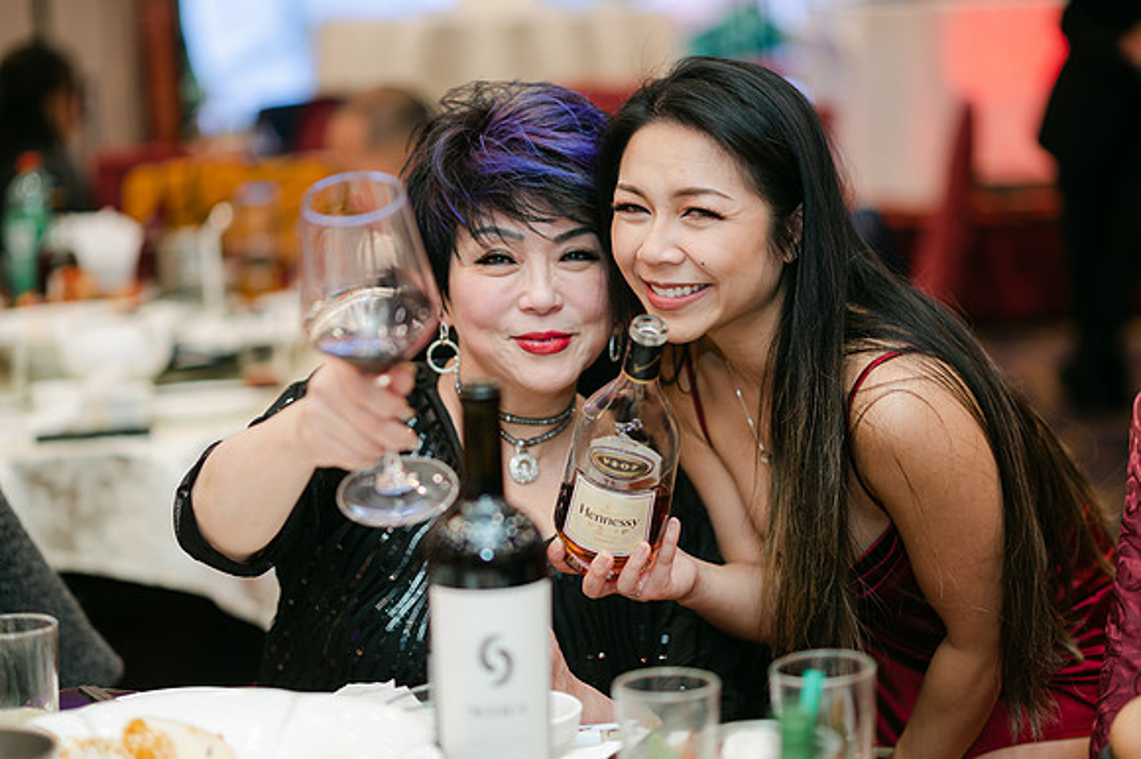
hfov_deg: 23.9
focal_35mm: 85
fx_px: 2692
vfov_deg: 16.1
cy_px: 380
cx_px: 570
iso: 320
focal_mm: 85
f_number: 2
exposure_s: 1/125
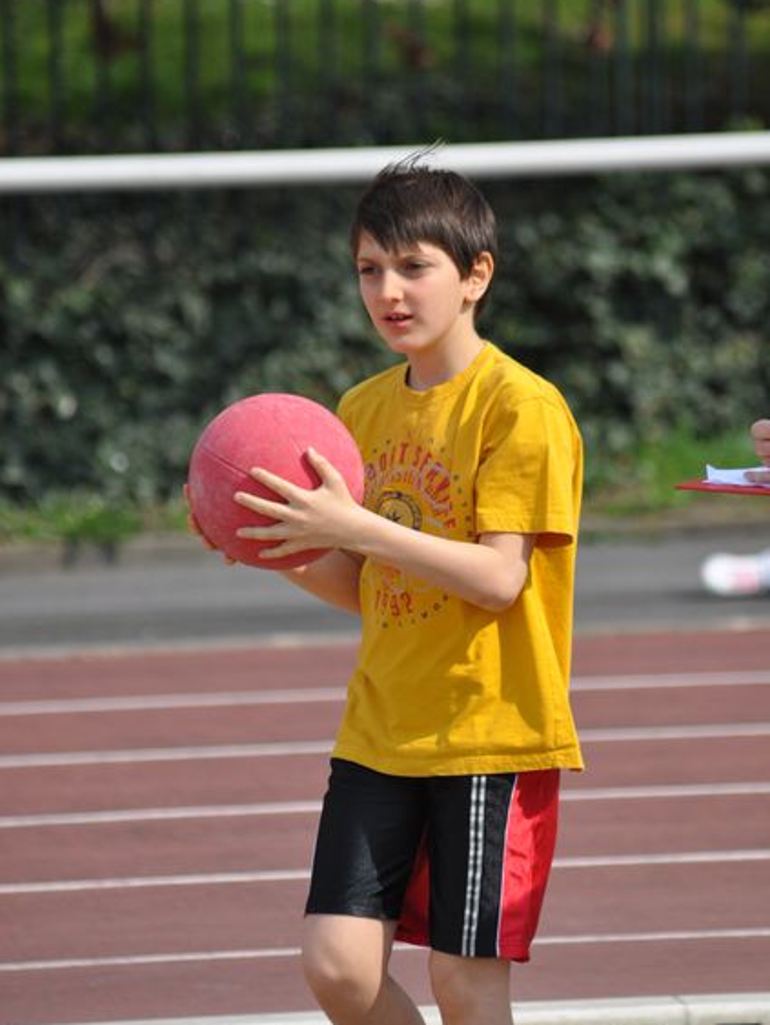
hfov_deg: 4.1
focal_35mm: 360
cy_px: 543
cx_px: 385
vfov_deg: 5.5
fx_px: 10665
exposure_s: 1/2000
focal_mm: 220
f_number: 5.6
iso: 360
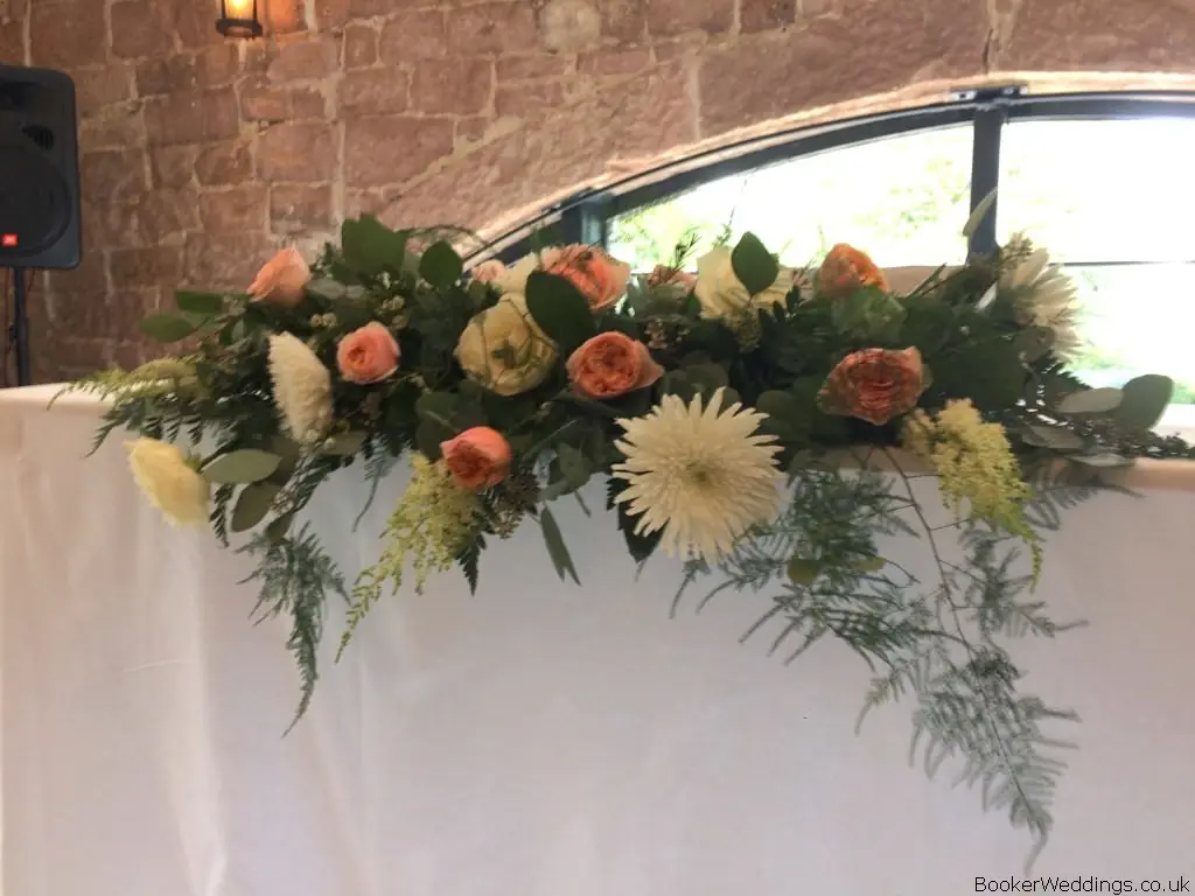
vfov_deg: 48.2
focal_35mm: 29
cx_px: 598
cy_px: 448
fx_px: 1001
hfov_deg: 61.7
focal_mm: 4.15
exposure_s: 1/33
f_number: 2.2
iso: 40
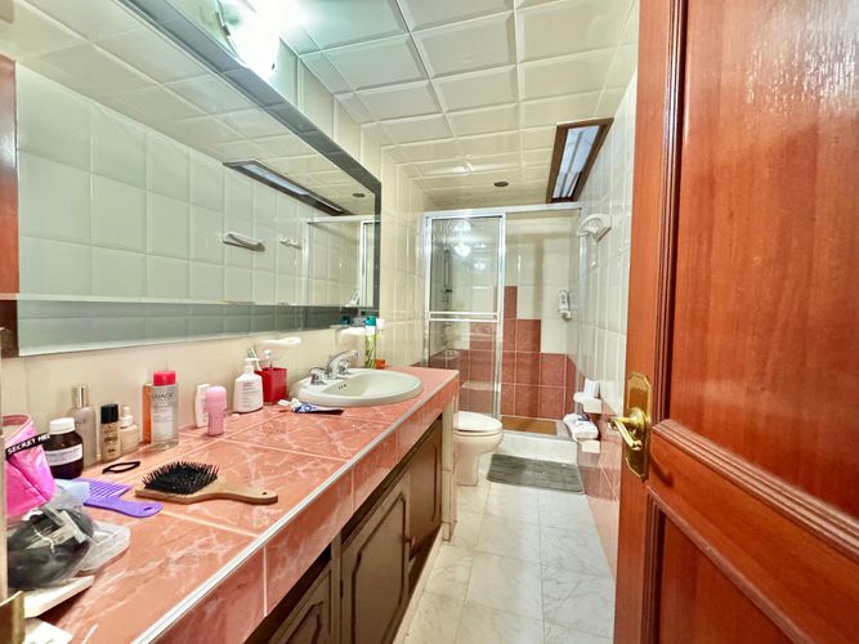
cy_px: 322
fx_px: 347
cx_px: 430
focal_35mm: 14
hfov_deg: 102.1
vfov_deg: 85.7
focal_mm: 2.22
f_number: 2.2
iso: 1000
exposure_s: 1/60
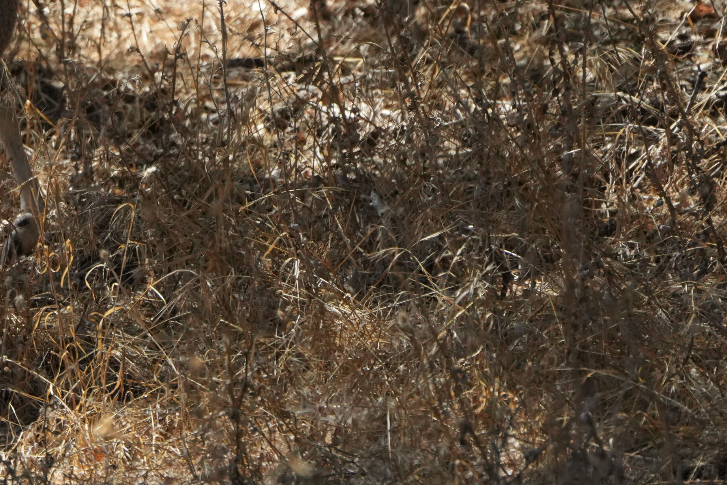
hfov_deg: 2.2
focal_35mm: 938
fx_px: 18941
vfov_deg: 1.5
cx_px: 103
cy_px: 57
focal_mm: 400
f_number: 6.3
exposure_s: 1/2500
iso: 2000
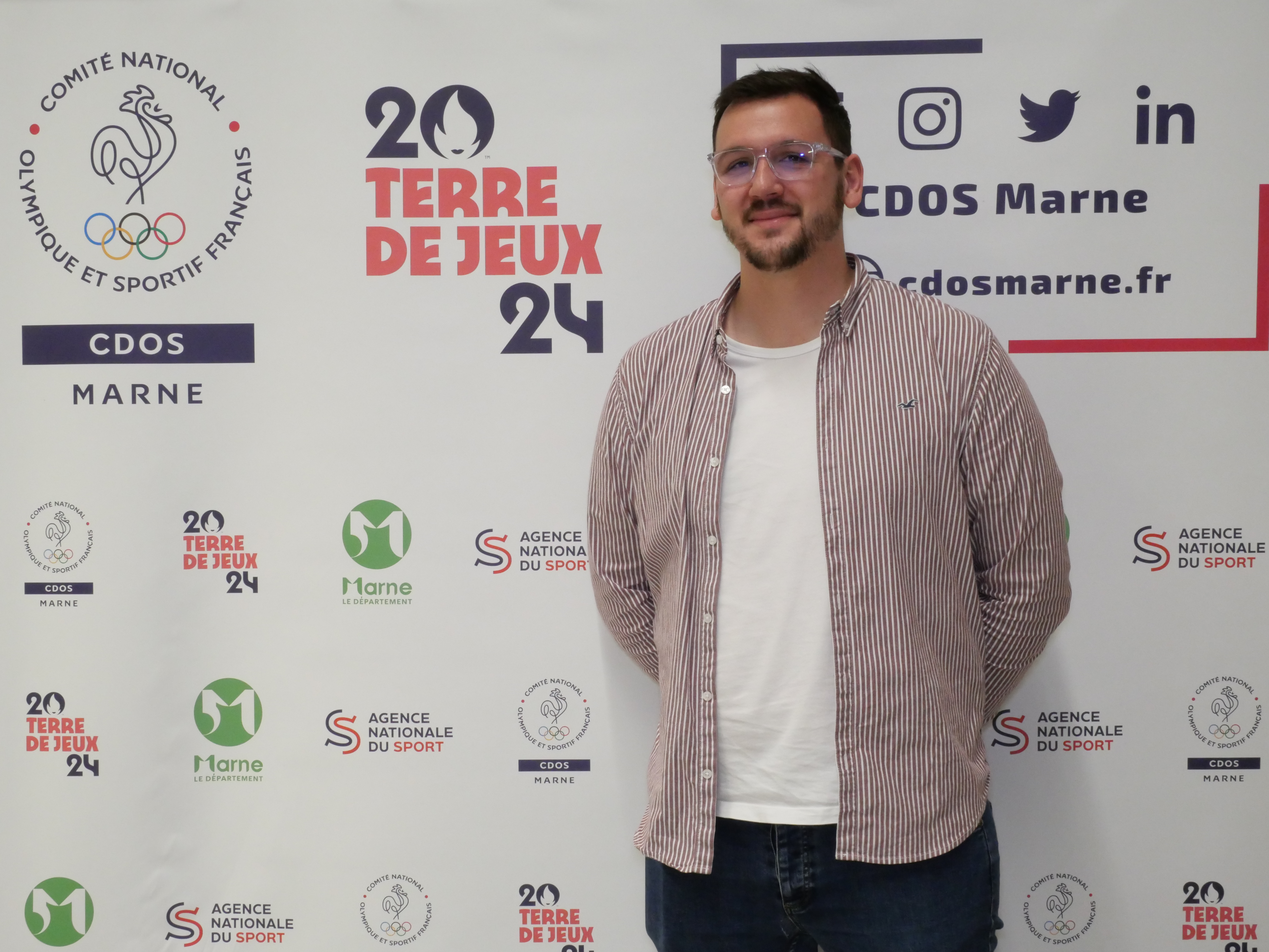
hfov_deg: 38.2
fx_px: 1833
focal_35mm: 50
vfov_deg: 29.1
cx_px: 634
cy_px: 476
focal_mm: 25
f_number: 16
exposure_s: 1/13
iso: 3200
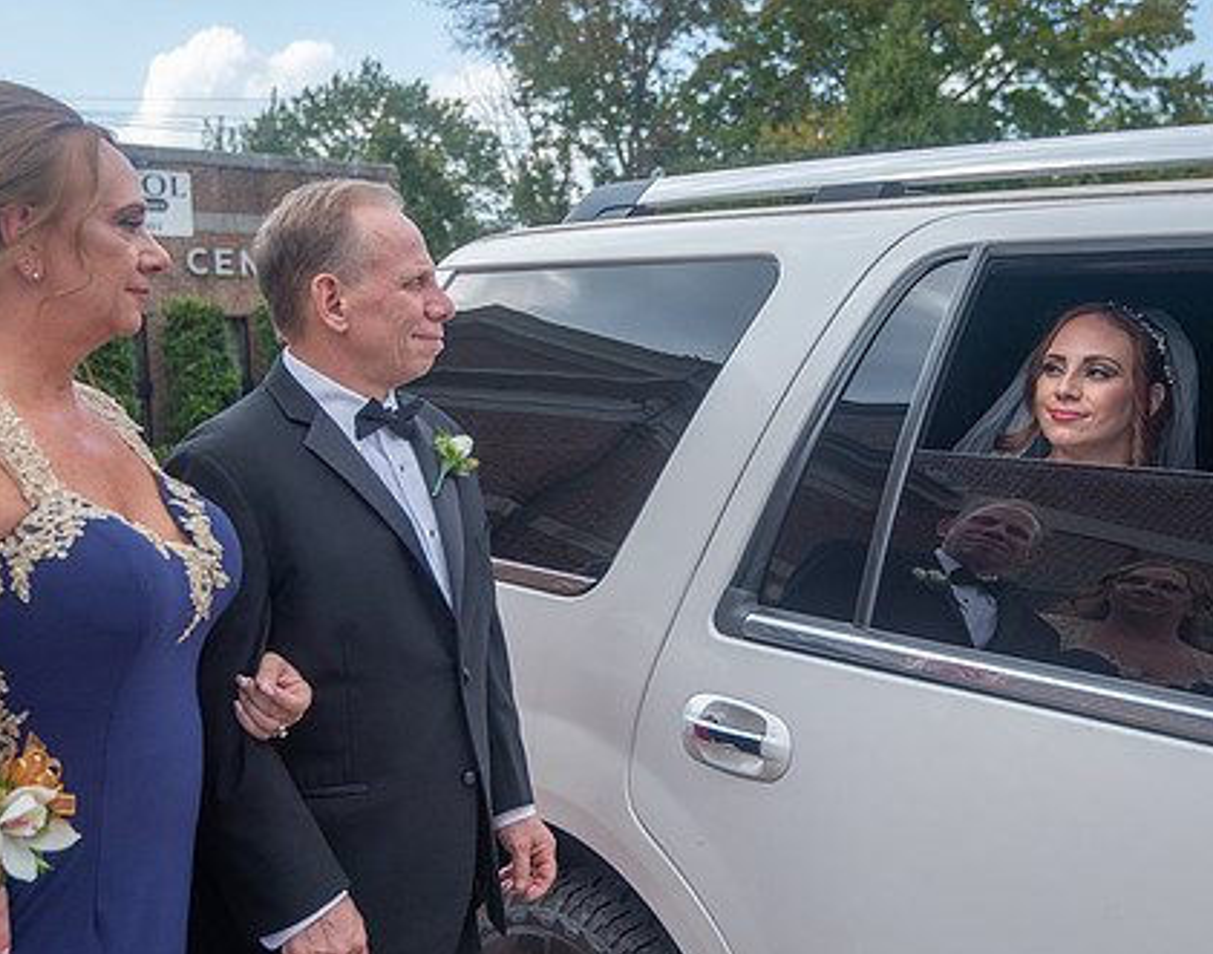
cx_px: 681
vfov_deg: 31.7
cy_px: 553
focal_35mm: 47
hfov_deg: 39.7
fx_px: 1676
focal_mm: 31
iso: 400
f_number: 4
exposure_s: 1/1250
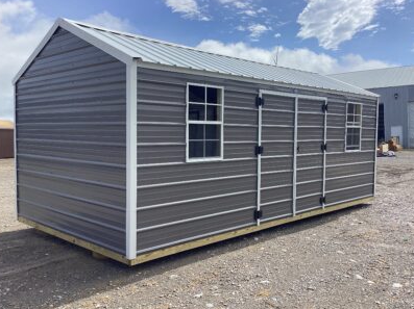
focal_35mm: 34
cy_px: 150
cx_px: 212
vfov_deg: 41.7
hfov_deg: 54.0
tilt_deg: -2.4
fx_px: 406
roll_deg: +1.1
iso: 25
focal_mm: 3.3
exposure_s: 1/1698
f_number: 2.4
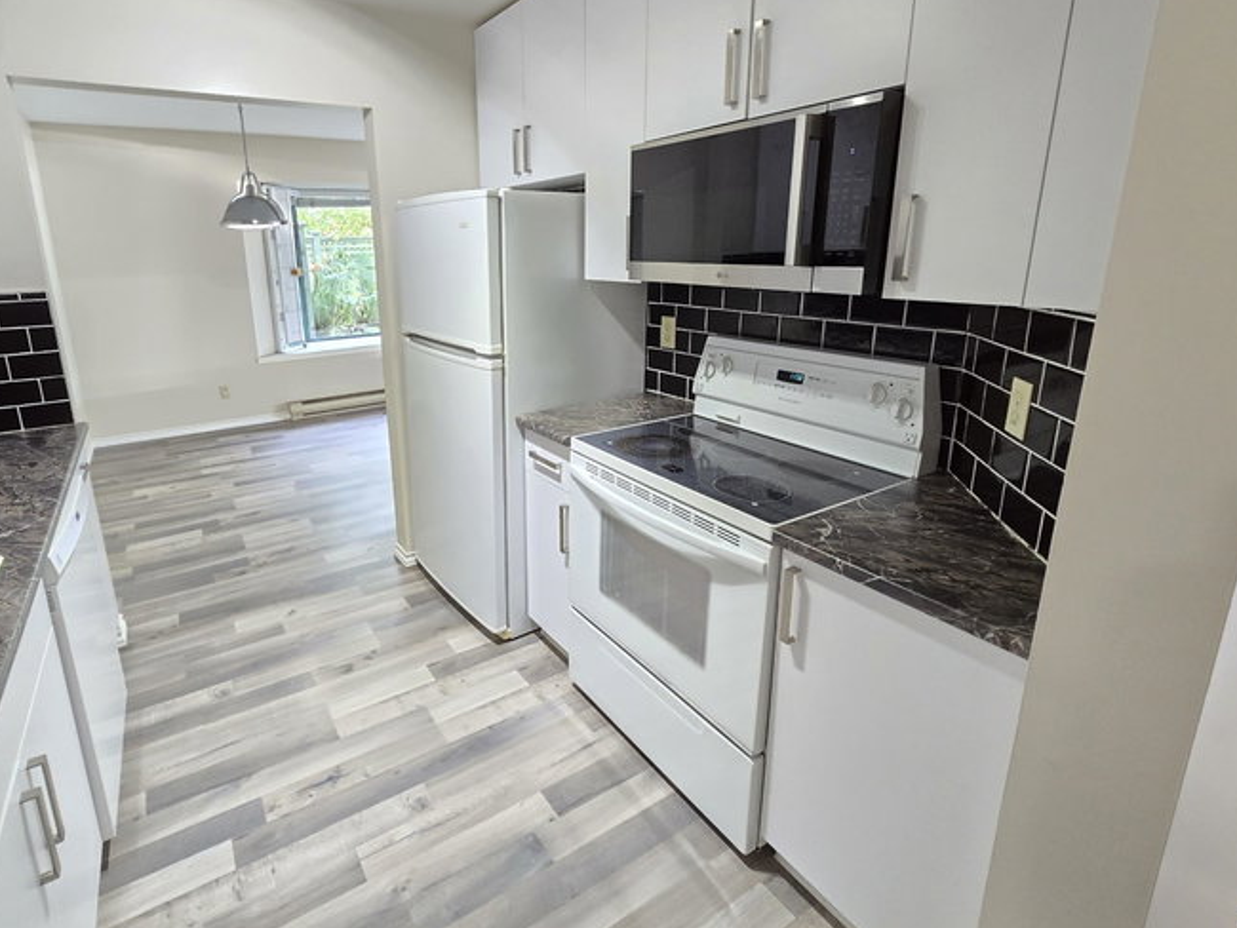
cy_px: 407
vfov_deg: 77.8
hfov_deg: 93.4
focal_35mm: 16
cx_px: 504
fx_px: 572
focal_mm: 2.2
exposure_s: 1/60
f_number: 2.2
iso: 400
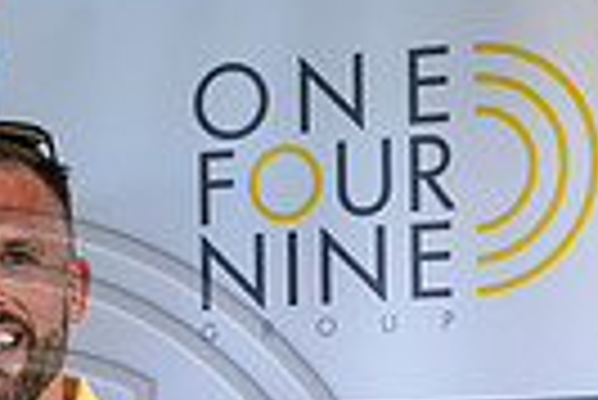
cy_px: 663
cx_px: -45
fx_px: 3043
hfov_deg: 11.1
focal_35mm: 183
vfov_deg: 7.4
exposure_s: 1/320
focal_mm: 42
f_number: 4.5
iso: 2000
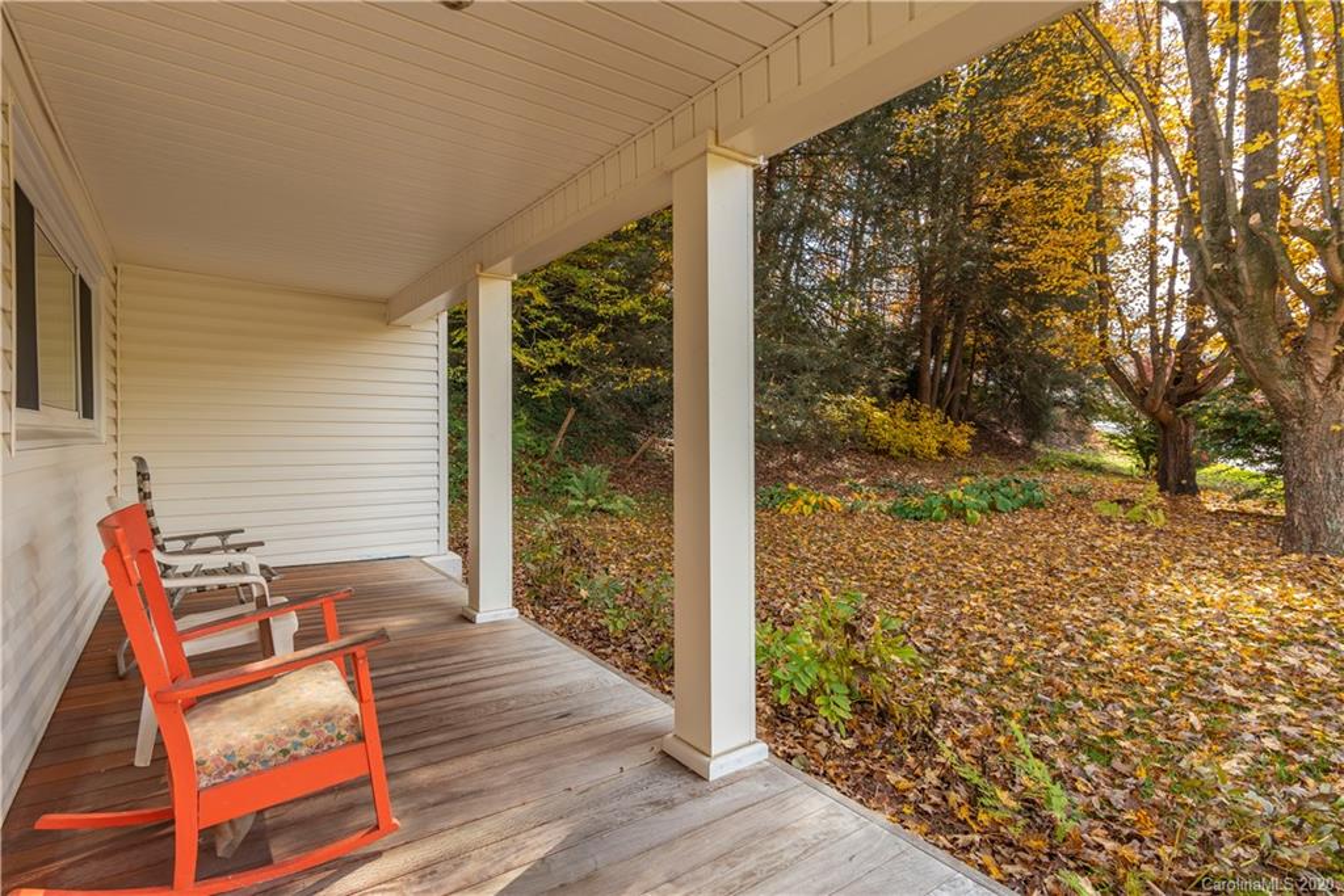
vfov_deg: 70.5
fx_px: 635
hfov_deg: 93.3
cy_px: 448
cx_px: 672
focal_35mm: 17
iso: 100
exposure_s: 1/50
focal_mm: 17
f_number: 8
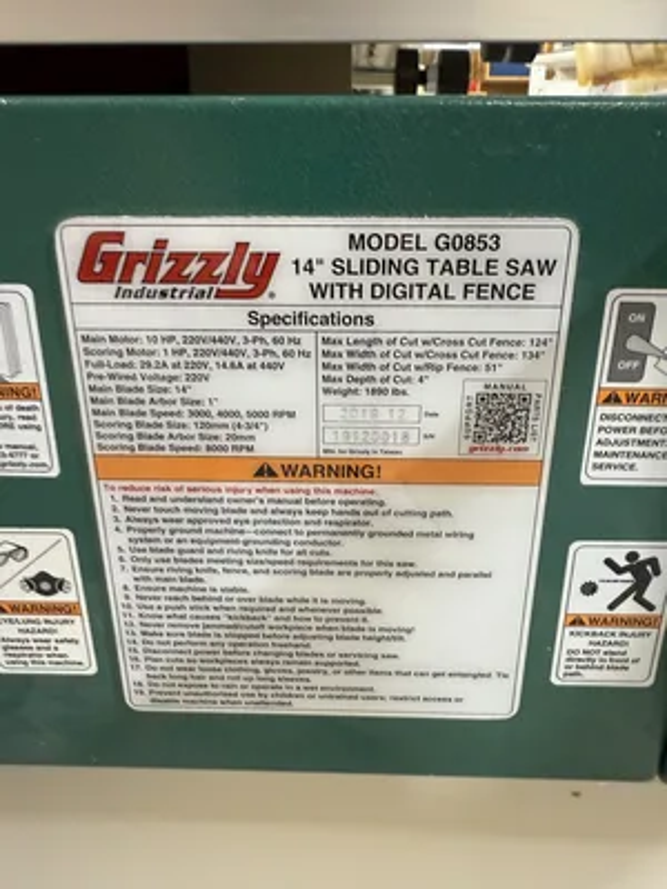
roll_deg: -1.1
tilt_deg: -21.1
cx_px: 334
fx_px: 617
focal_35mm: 24
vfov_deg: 71.6
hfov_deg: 56.8
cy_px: 444
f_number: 2.2
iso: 200
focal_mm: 2.22
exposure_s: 1/60
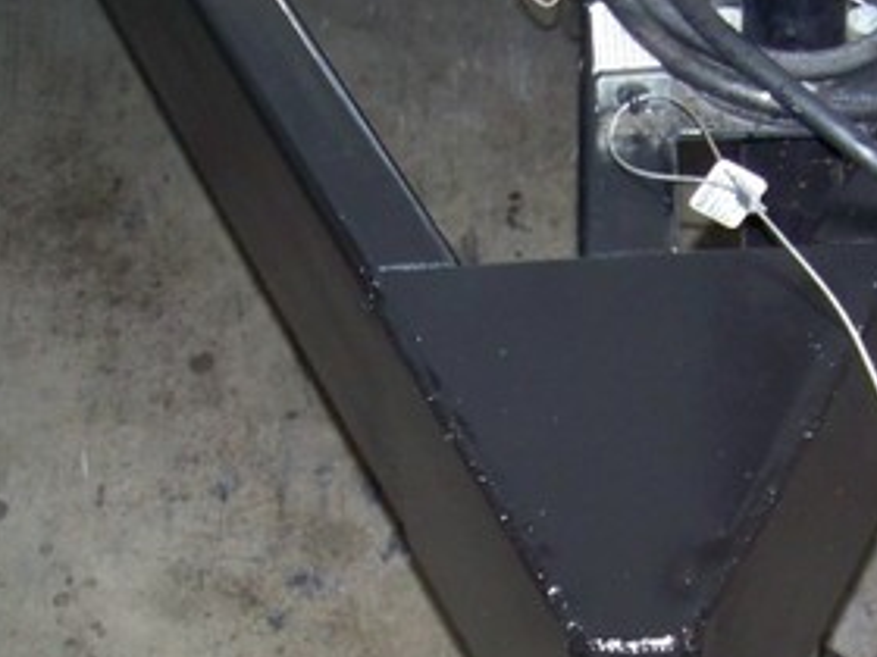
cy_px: 662
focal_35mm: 90
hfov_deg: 21.6
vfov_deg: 16.1
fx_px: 2280
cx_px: 677
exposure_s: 1/30
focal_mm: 5.85
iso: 200
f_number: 2.8
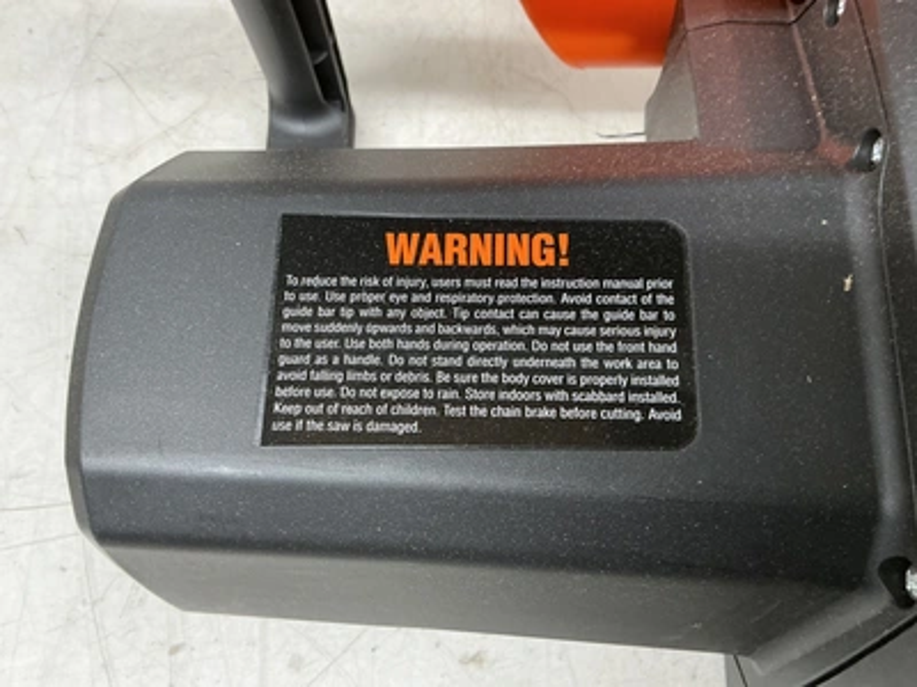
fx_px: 742
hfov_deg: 63.4
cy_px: 344
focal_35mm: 28
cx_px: 458
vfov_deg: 49.7
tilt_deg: -71.7
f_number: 1.8
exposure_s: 1/60
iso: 64
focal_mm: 3
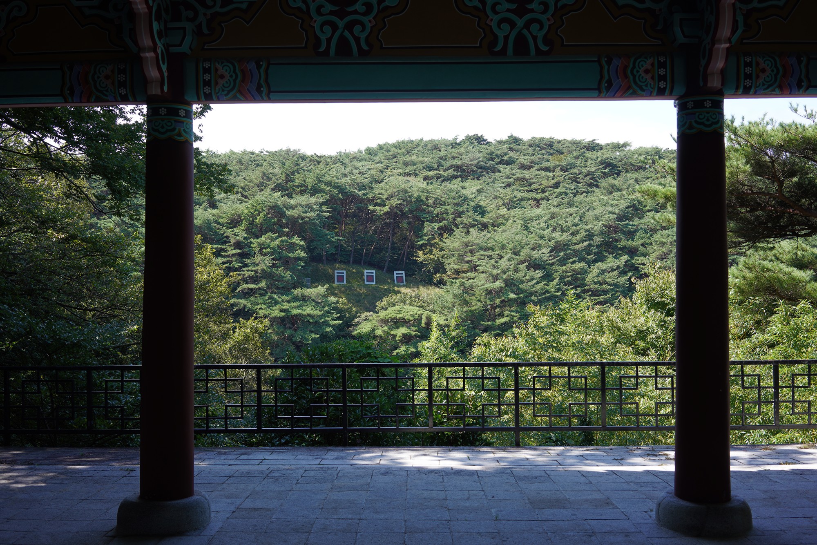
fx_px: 794
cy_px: 272
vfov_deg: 37.9
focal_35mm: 35
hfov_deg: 54.4
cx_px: 408
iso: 125
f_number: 5.6
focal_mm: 35
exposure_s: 1/125
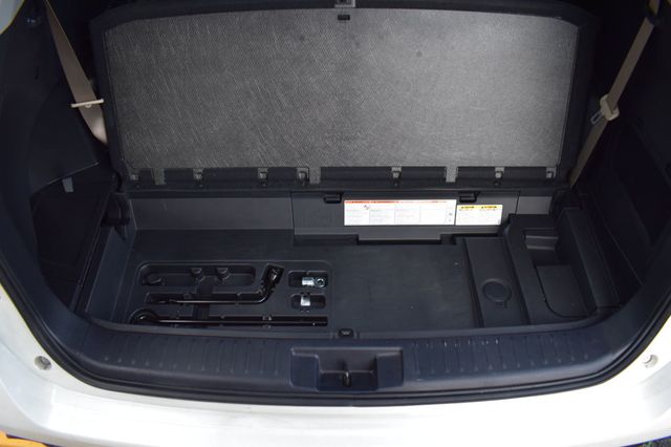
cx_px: 336
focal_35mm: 27
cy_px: 224
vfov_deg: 47.9
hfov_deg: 67.4
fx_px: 503
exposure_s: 1/15
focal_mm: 18
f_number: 6.3
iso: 560
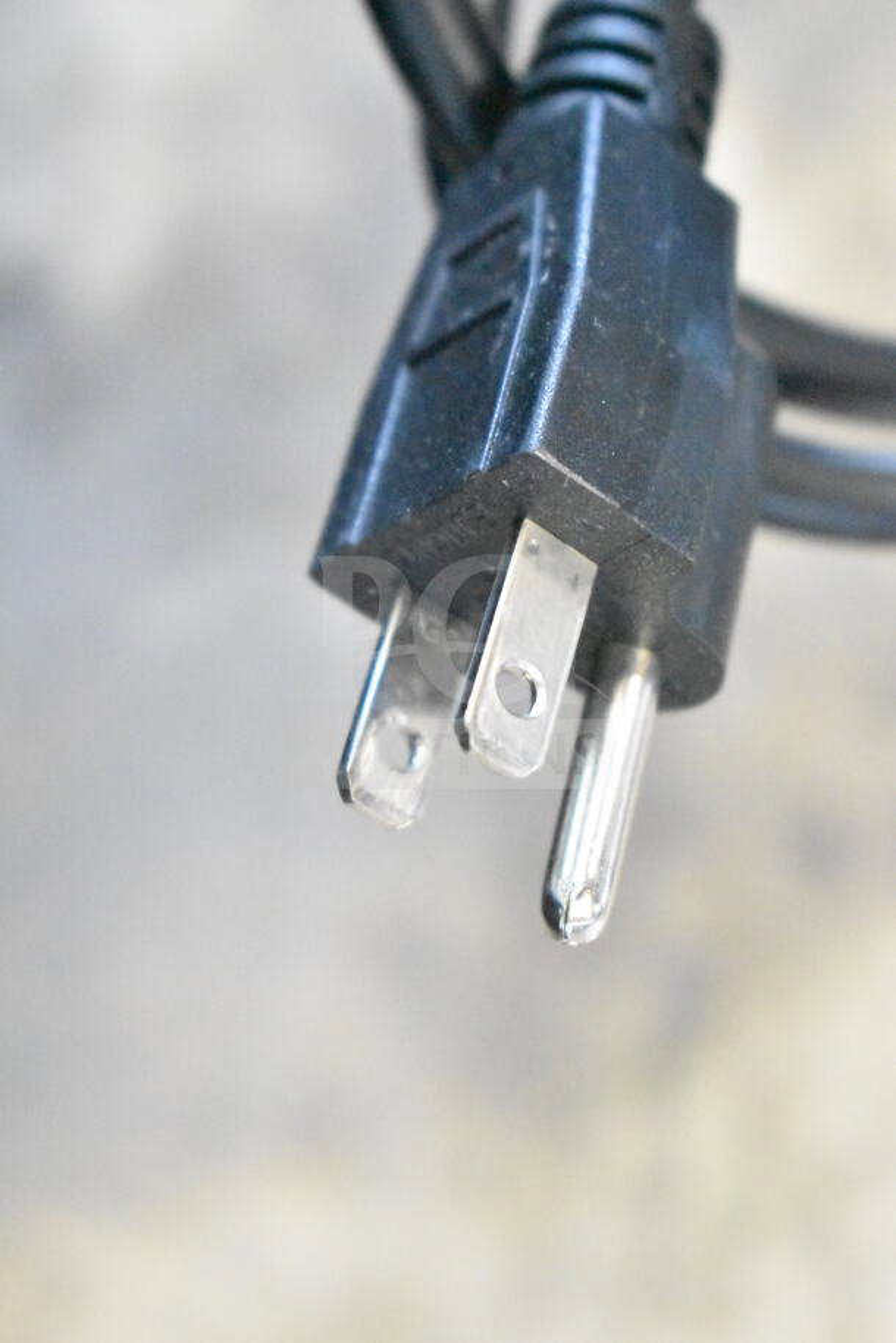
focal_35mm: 82
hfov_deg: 16.6
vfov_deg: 24.6
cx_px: 448
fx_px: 3077
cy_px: 672
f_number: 5.6
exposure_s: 1/100
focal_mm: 55
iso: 25600
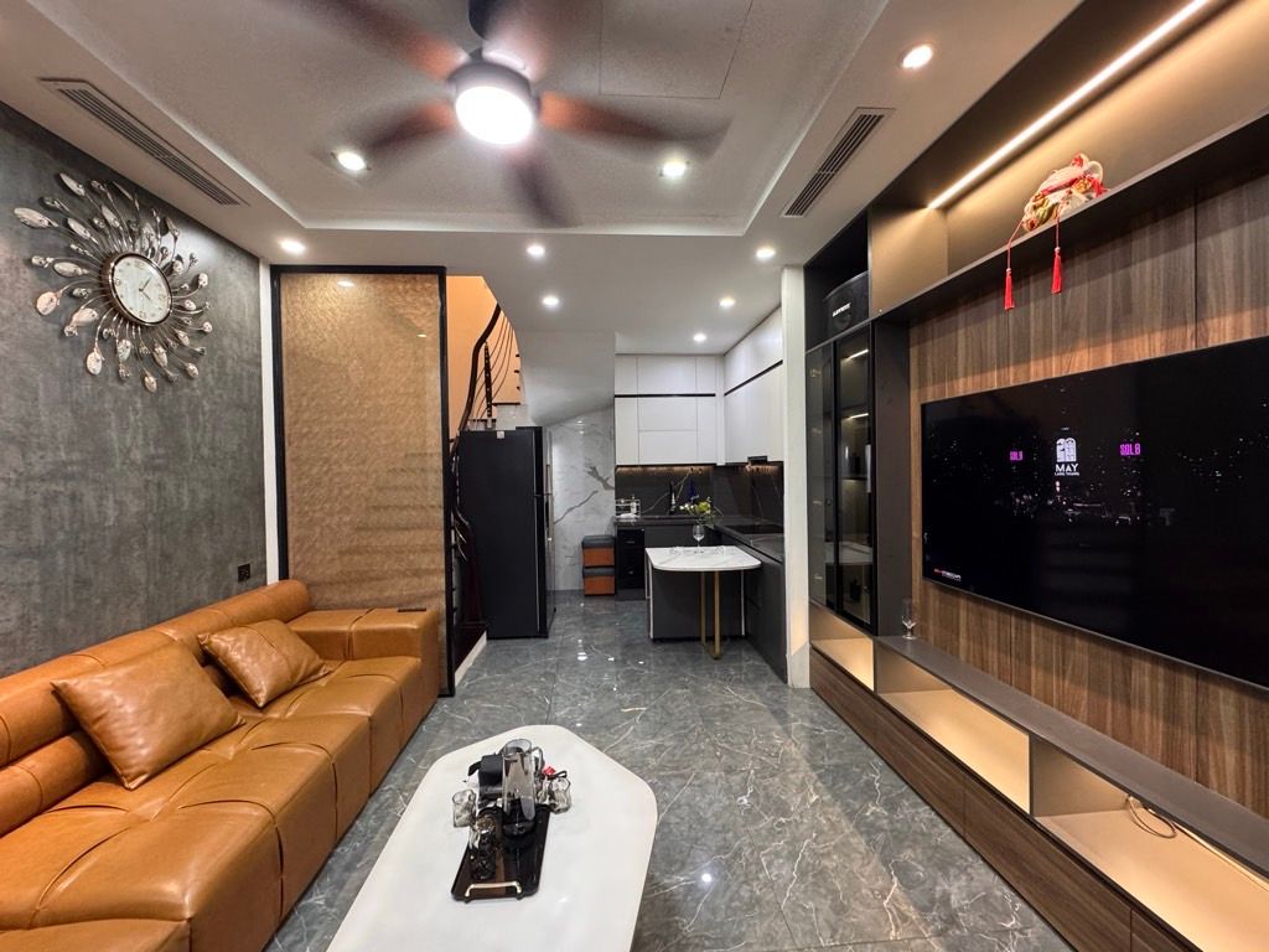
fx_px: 513
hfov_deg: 102.1
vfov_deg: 85.7
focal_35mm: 14
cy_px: 476
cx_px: 634
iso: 400
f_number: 2.2
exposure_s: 1/50
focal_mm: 2.22
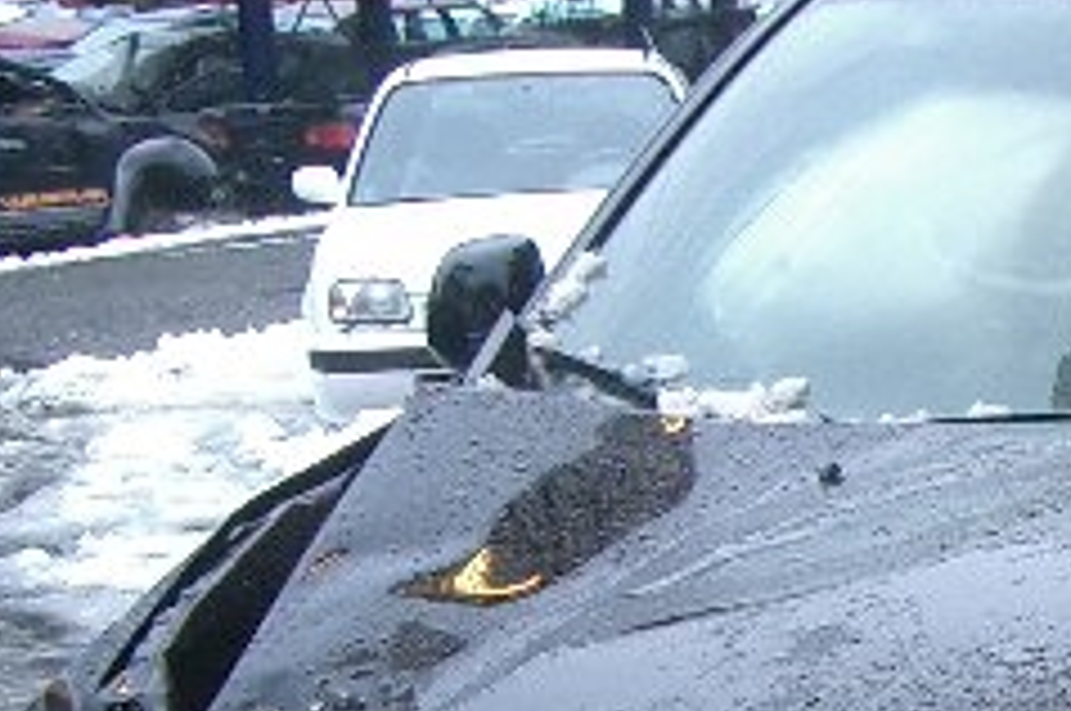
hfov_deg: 19.7
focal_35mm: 98
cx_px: 1264
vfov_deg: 13.3
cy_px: 981
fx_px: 2912
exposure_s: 1/40
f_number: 2.6
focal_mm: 5.8
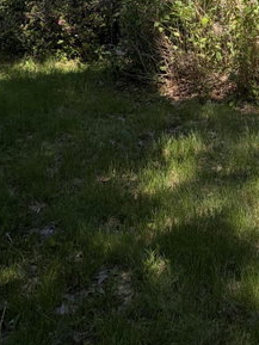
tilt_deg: +5.9
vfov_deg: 25.5
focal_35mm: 69
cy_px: -61
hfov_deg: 20.0
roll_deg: -2.8
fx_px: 688
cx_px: 313
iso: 50
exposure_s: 1/1667
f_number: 1.6
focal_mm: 5.96
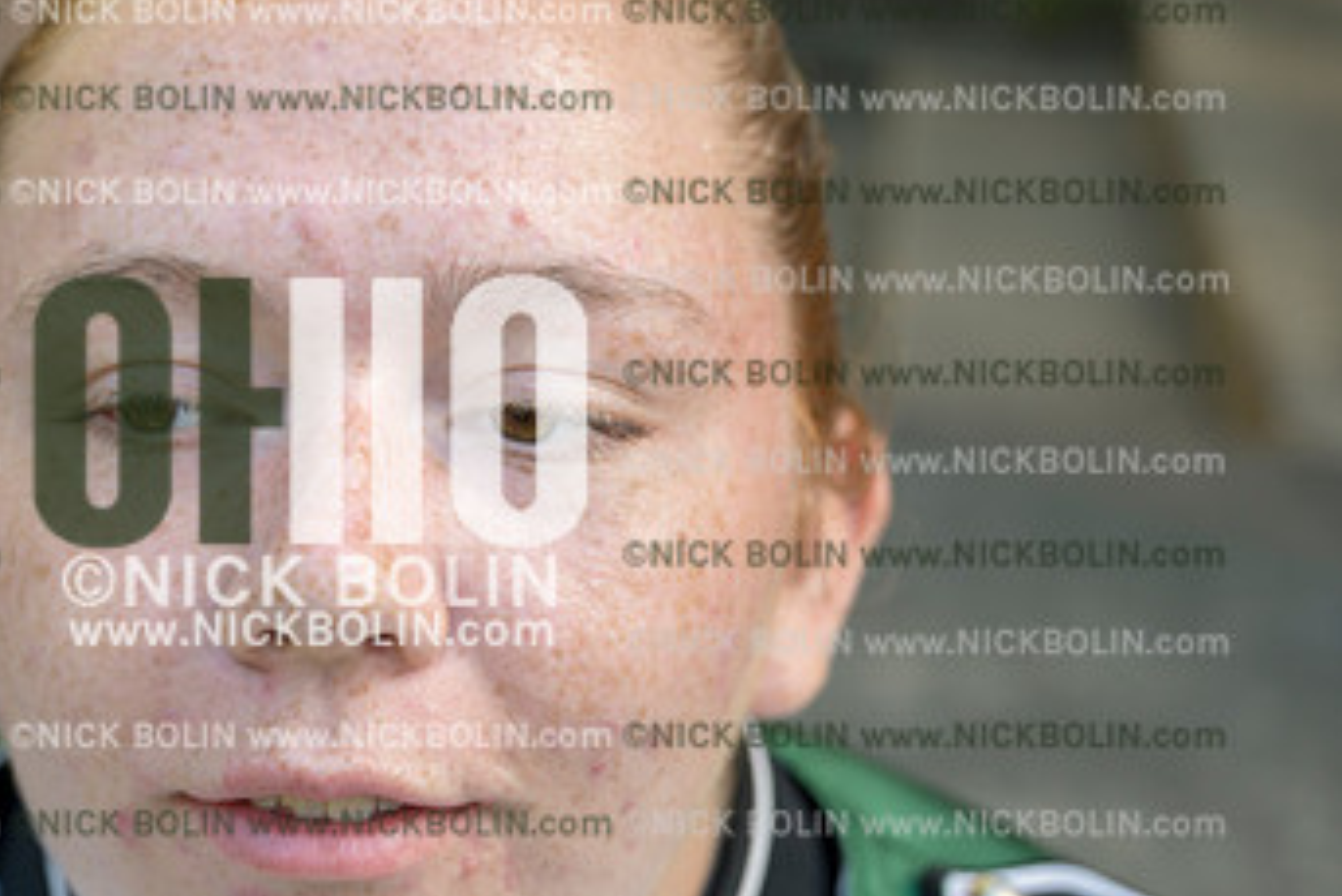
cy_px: 464
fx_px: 2834
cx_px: 309
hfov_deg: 26.2
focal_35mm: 76
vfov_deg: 18.0
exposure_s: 1/100
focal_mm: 45
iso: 125
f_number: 4
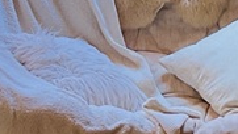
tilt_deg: -3.3
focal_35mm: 210
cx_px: -75
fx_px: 1326
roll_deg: -1.3
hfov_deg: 10.0
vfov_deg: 5.6
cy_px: -173
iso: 64
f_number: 1.8
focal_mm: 3
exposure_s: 1/120
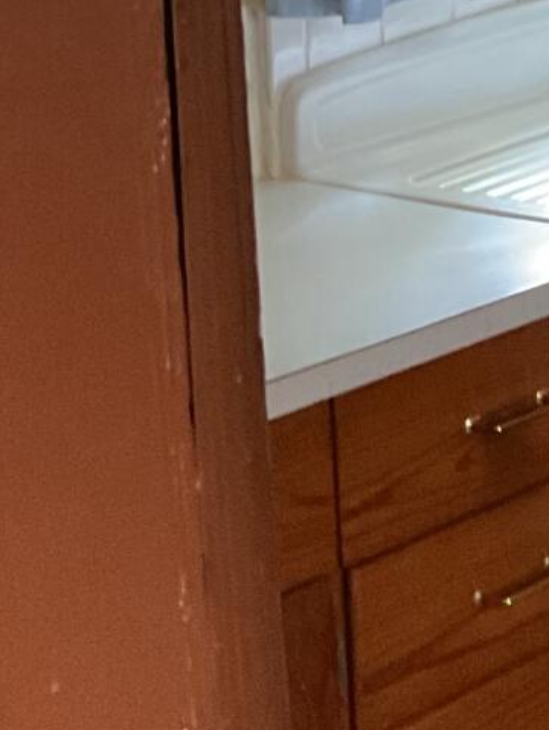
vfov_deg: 15.4
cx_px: 1043
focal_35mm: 121
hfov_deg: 11.3
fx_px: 2555
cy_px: -235
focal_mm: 3
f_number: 1.8
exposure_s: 1/40
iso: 200
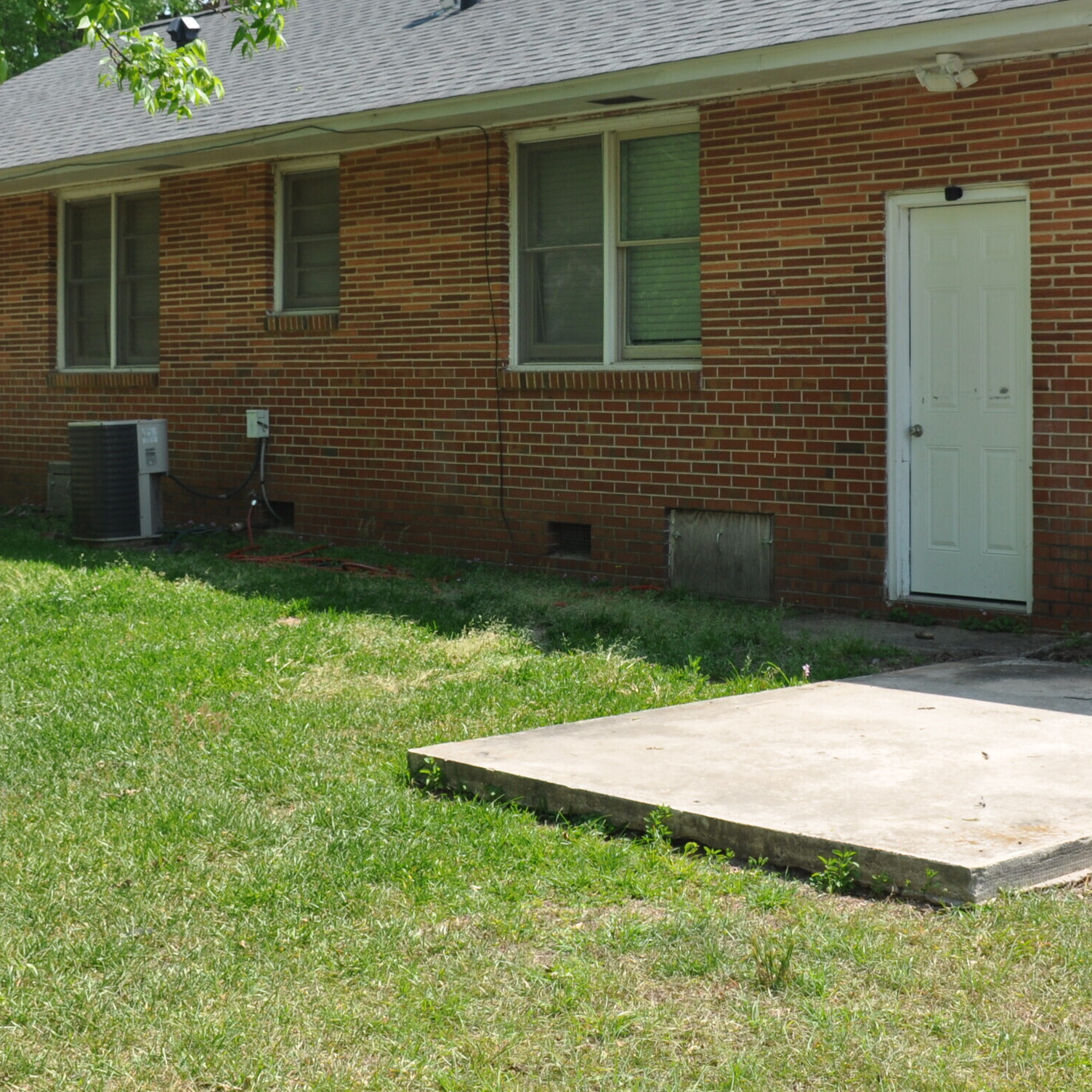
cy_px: 360
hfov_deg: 28.6
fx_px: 2137
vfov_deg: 28.5
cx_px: 669
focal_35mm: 60
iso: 200
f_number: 10
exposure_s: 1/200
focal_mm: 23
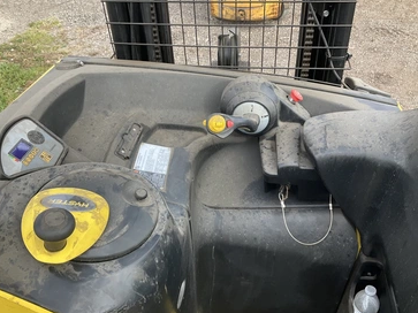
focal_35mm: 32
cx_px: 206
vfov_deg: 44.1
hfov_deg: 56.8
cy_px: 159
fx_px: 386
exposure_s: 1/222
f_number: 1.8
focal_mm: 3
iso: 25
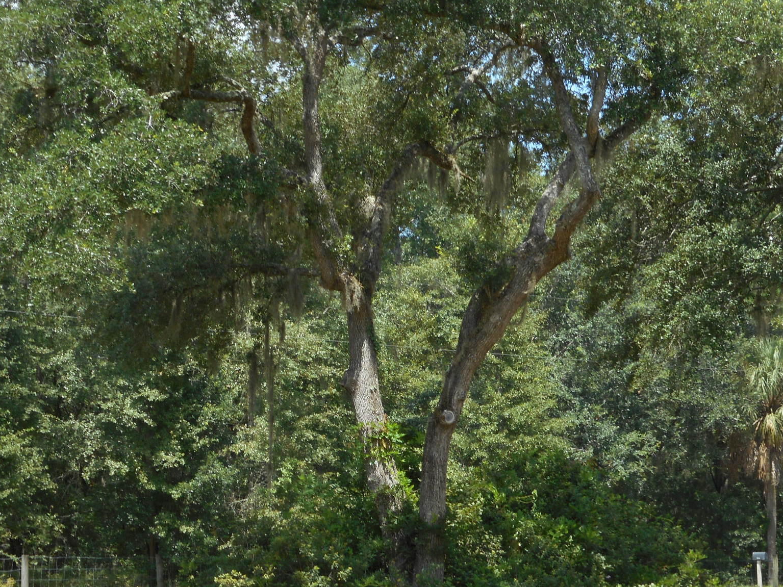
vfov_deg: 13.0
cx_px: 477
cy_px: 417
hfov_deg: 17.2
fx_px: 2578
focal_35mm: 114
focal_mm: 13.8
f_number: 5.5
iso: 80
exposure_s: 1/160
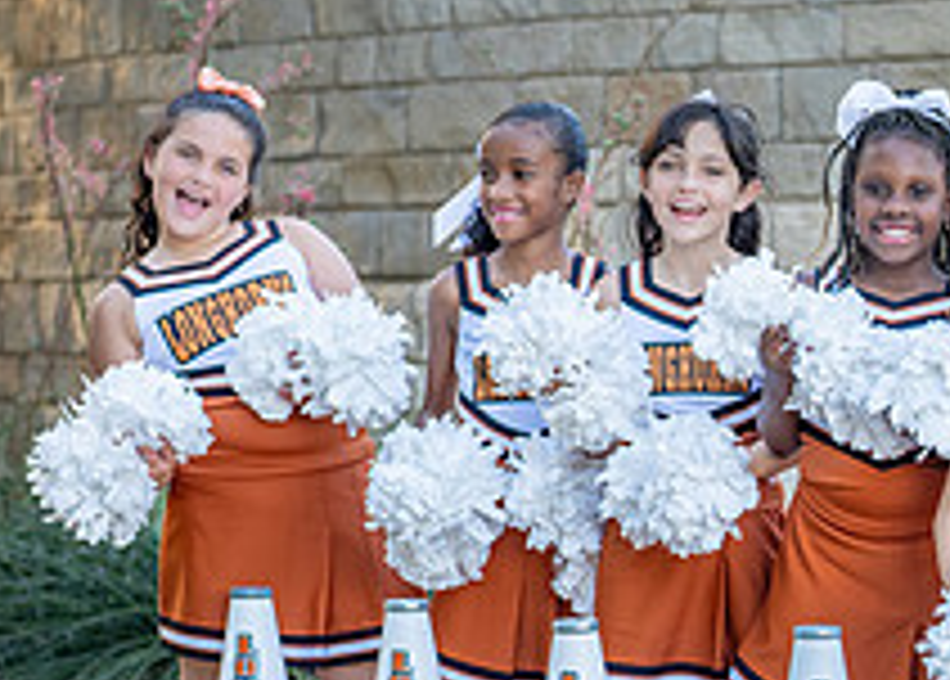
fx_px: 4536
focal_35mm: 168
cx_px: 1033
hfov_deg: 11.8
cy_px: 569
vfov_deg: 8.6
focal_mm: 50
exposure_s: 1/400
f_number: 2.5
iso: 250
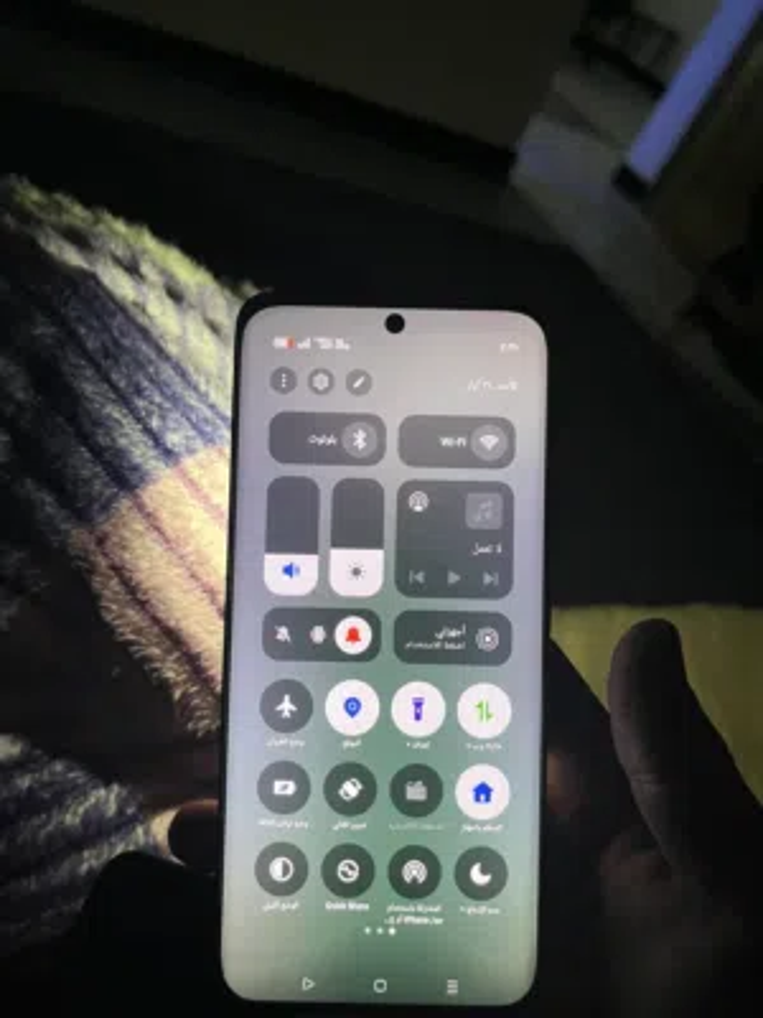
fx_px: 764
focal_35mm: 26
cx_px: 382
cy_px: 509
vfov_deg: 67.3
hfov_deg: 53.1
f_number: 1.6
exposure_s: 1/60
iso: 500
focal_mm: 5.1
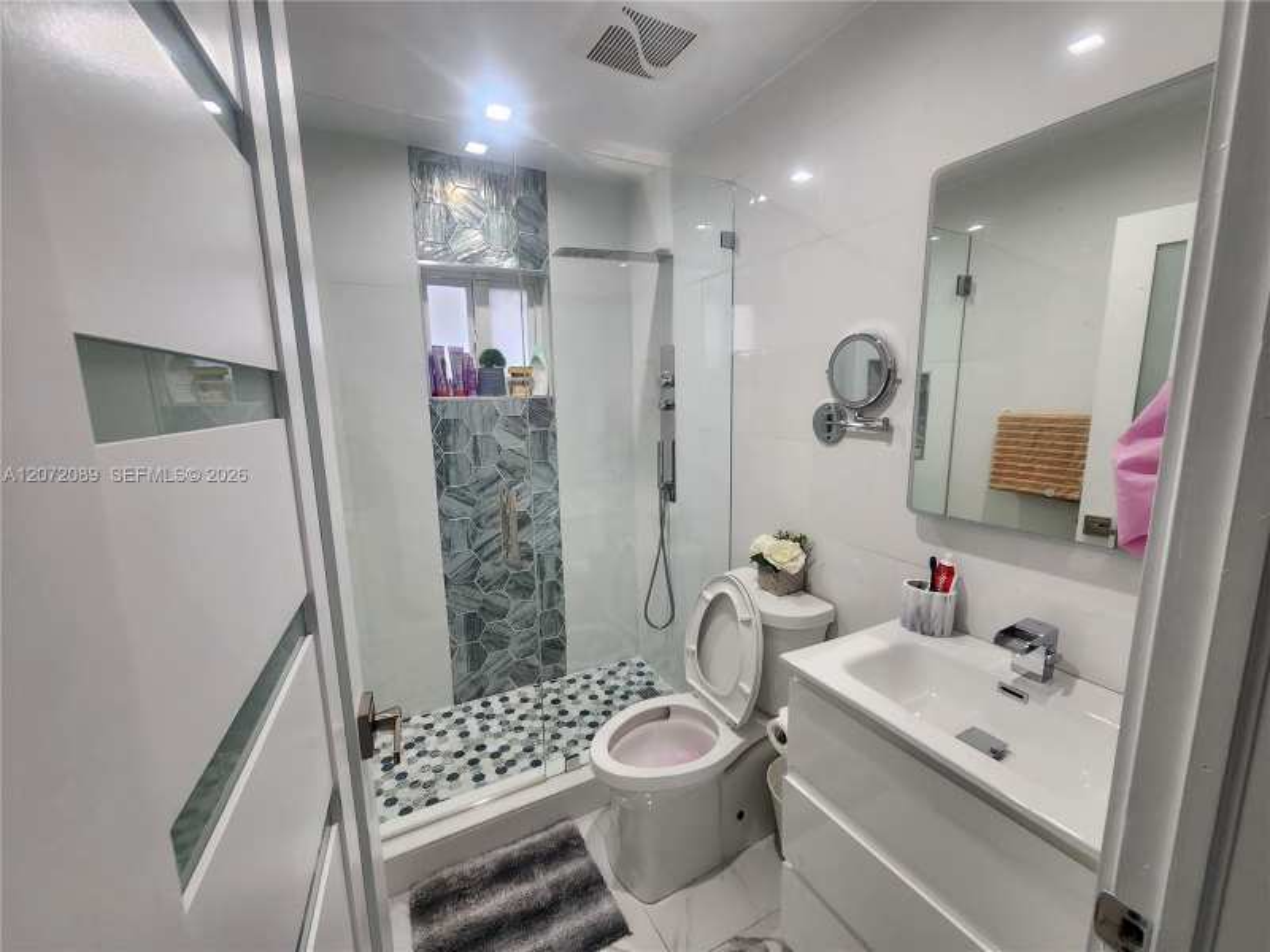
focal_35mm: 13
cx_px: 635
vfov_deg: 89.9
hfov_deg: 106.2
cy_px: 476
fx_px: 477
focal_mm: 2.2
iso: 250
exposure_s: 1/60
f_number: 2.2
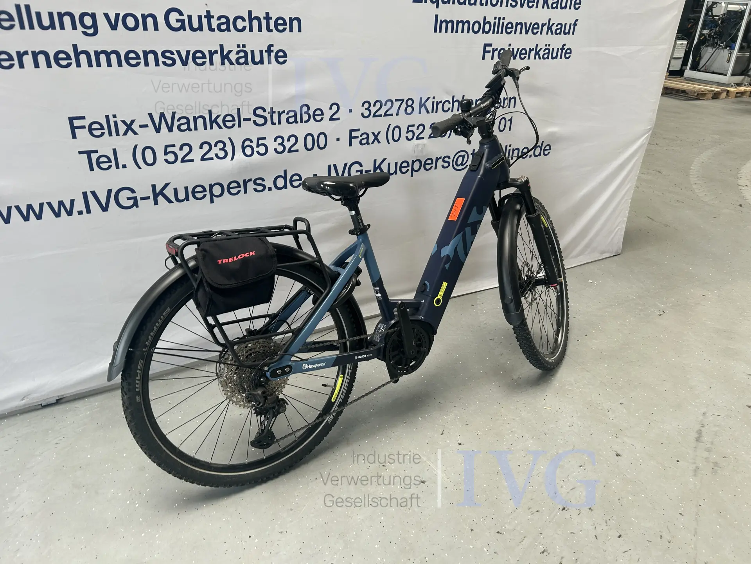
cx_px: 376
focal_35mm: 26
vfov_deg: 53.1
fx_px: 564
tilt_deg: -22.3
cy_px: 282
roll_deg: -3.6
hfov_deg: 67.3
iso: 80
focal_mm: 5.7
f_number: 1.5
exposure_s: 1/121
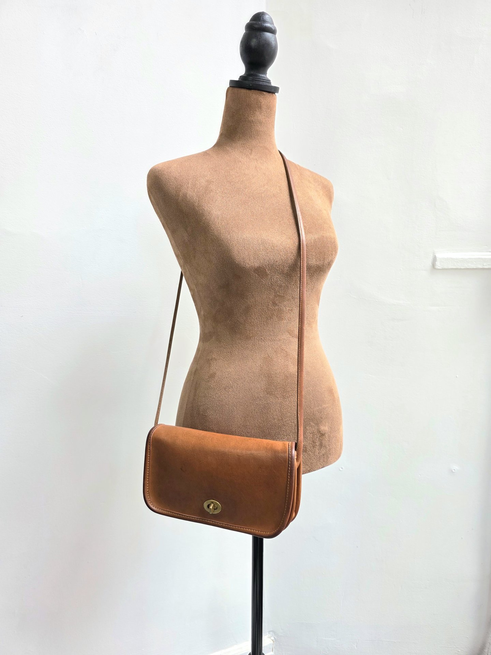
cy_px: 328
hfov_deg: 58.9
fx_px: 435
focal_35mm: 23
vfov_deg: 73.9
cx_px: 246
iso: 64
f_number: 1.7
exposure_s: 1/120
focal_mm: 6.3
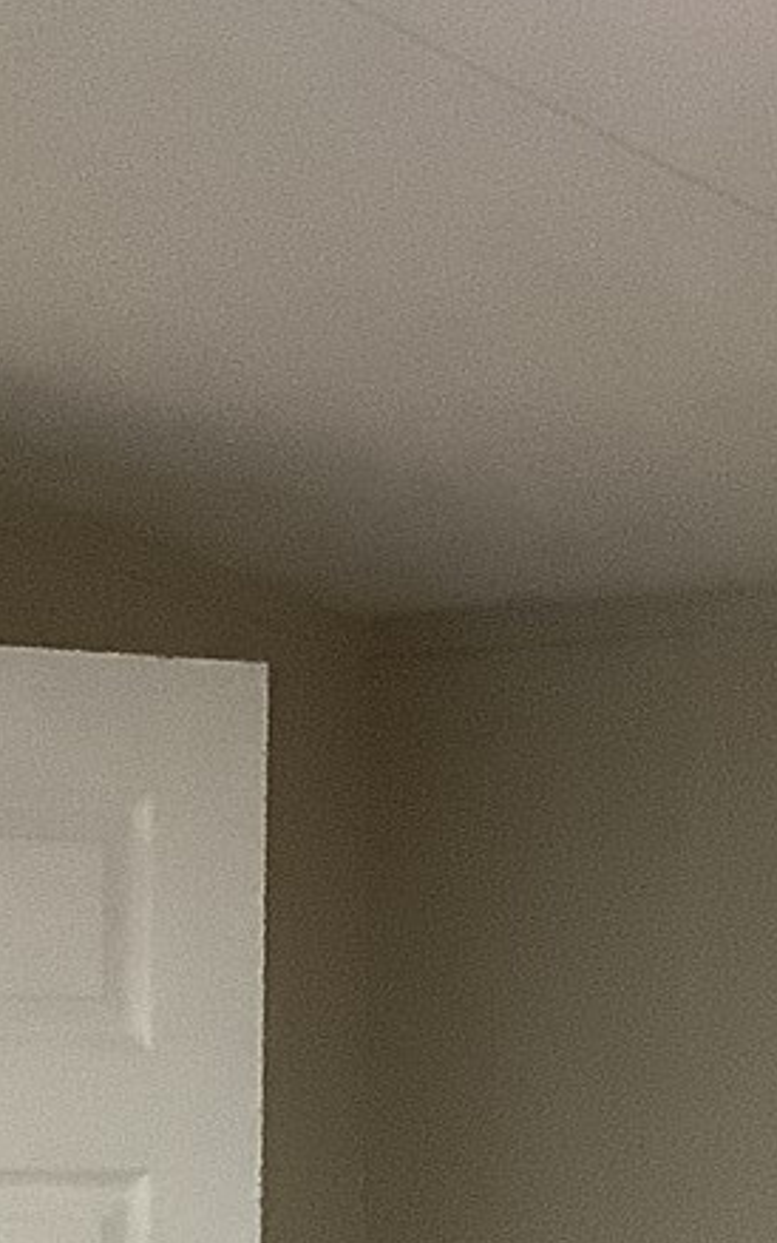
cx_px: 238
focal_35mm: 144
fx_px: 4876
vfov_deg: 13.0
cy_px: 2293
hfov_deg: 9.1
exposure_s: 1/60
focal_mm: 3.3
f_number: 2.4
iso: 250
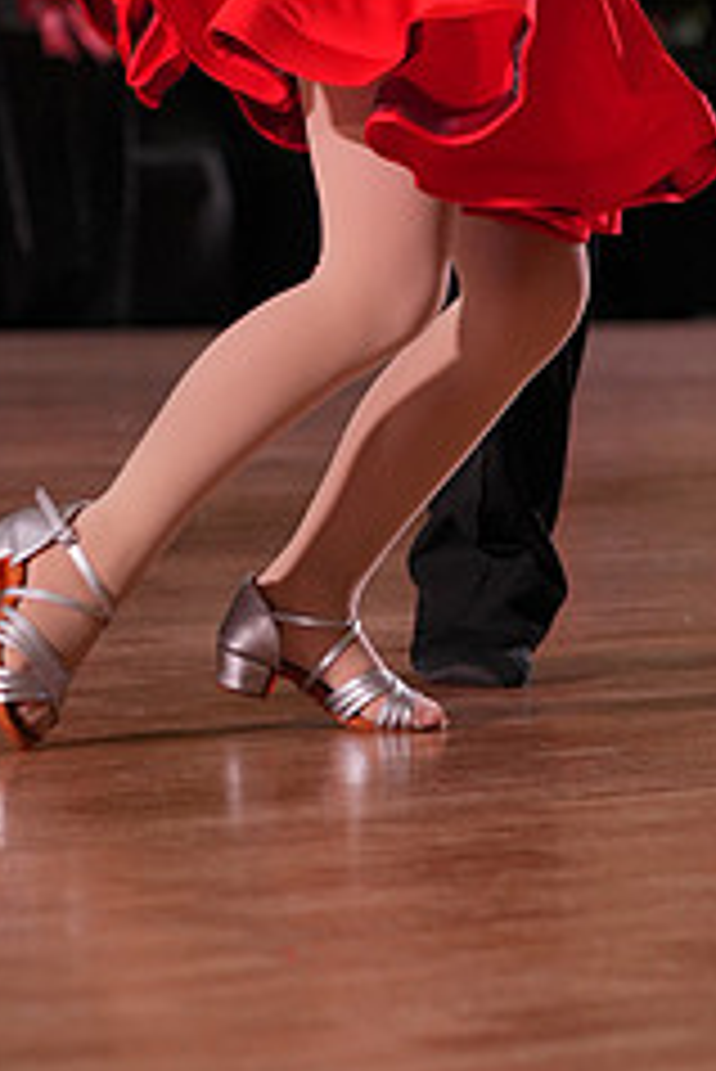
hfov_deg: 5.8
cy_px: -162
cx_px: 655
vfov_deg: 8.6
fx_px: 7030
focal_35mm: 236
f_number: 4
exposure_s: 1/500
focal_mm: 97
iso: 1250
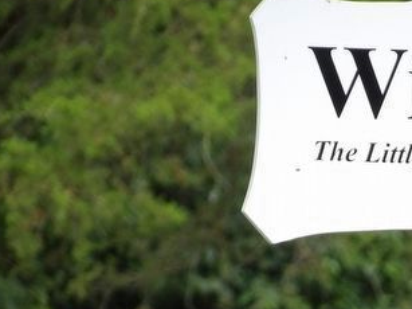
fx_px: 18715
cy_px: 383
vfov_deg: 0.9
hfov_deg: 1.3
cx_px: 416
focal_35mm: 1573
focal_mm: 108.3
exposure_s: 1/100
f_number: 4.2
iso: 131
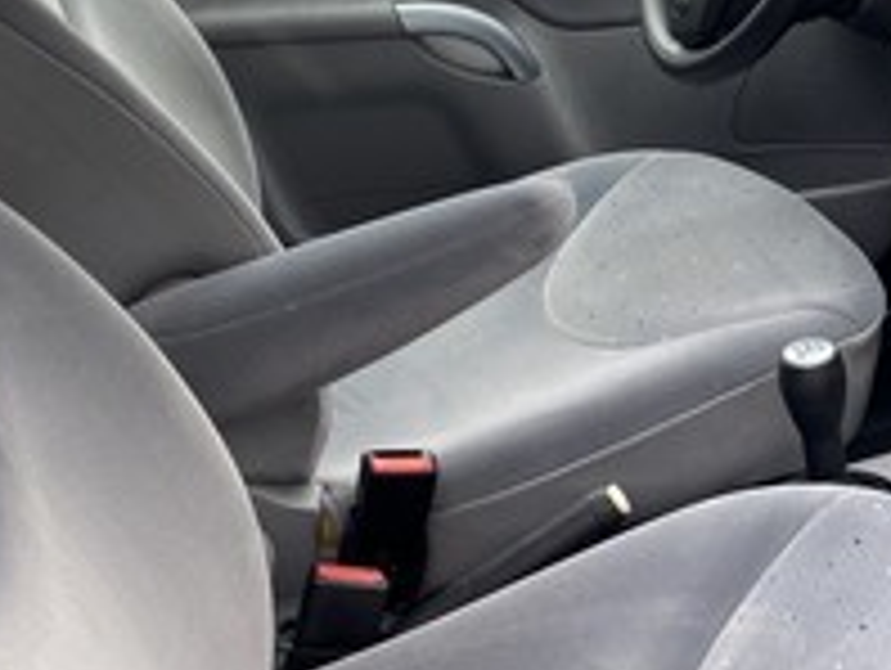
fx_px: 1727
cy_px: 272
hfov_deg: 26.3
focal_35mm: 67
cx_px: 1017
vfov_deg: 21.9
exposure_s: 1/239
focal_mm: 4.25
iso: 32
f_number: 1.8
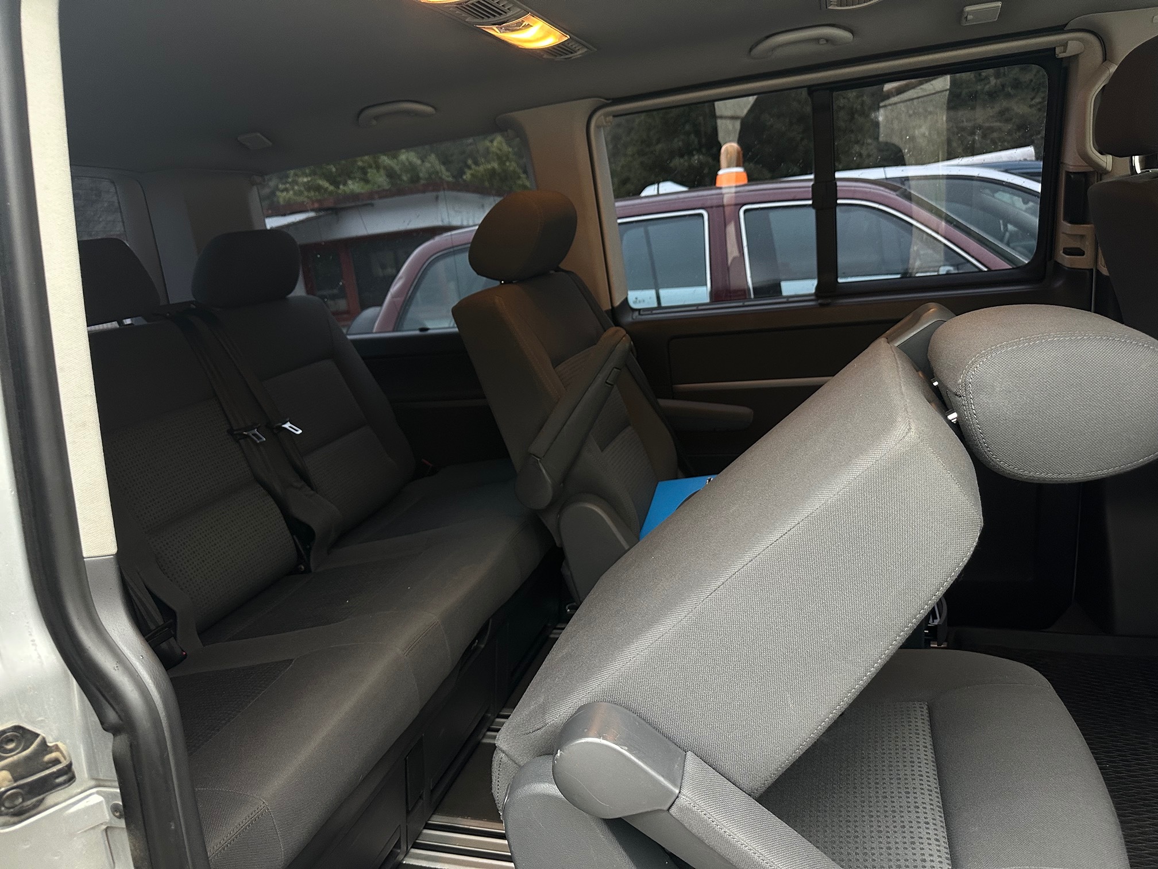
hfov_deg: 71.6
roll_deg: +7.4
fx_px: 803
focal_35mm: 24
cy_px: 434
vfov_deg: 56.8
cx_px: 579
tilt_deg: -10.9
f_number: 1.78
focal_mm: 6.86
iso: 250
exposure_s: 1/75
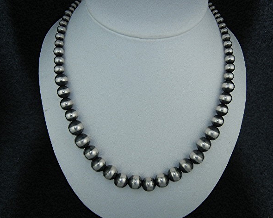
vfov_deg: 41.2
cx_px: 146
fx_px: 291
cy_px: 110
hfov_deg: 50.2
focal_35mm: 36
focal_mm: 6.2
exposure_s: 1/32
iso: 160
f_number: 3.6
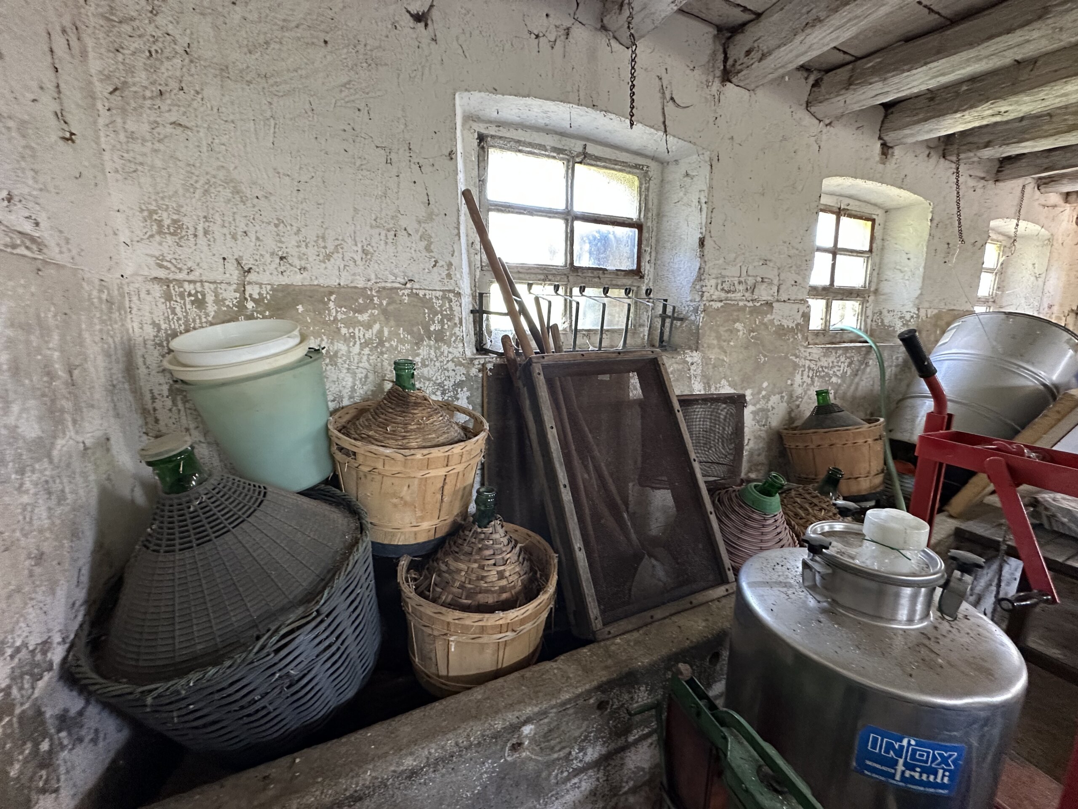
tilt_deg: -9.4
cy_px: 404
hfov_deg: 102.1
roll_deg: +0.1
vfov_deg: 85.7
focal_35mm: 14
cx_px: 539
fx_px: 436
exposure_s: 1/50
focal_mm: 2.22
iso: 400
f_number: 2.2
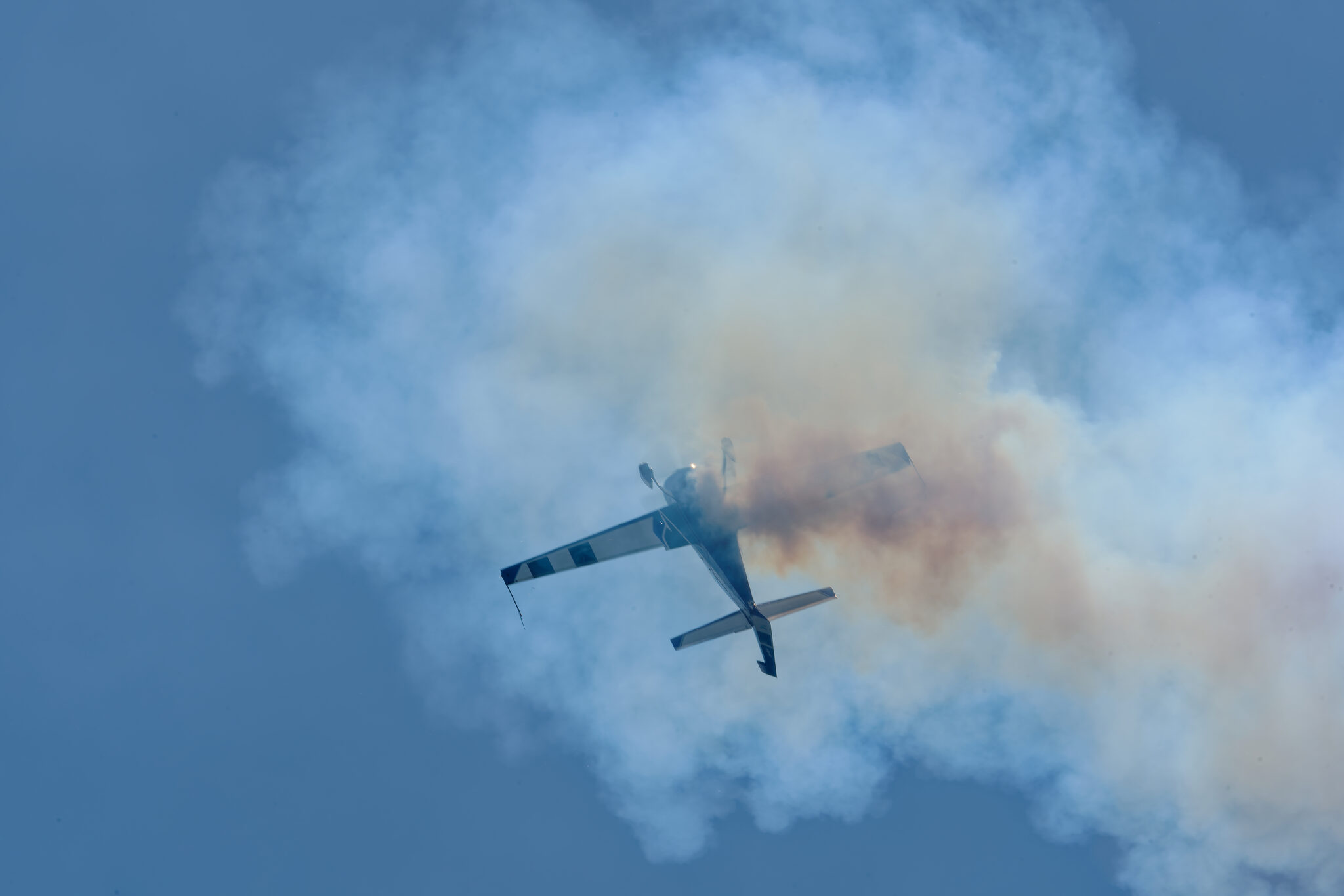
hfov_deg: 3.6
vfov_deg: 2.4
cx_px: 672
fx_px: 21127
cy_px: 448
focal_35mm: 566
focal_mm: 566
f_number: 25
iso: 125
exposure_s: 1/200
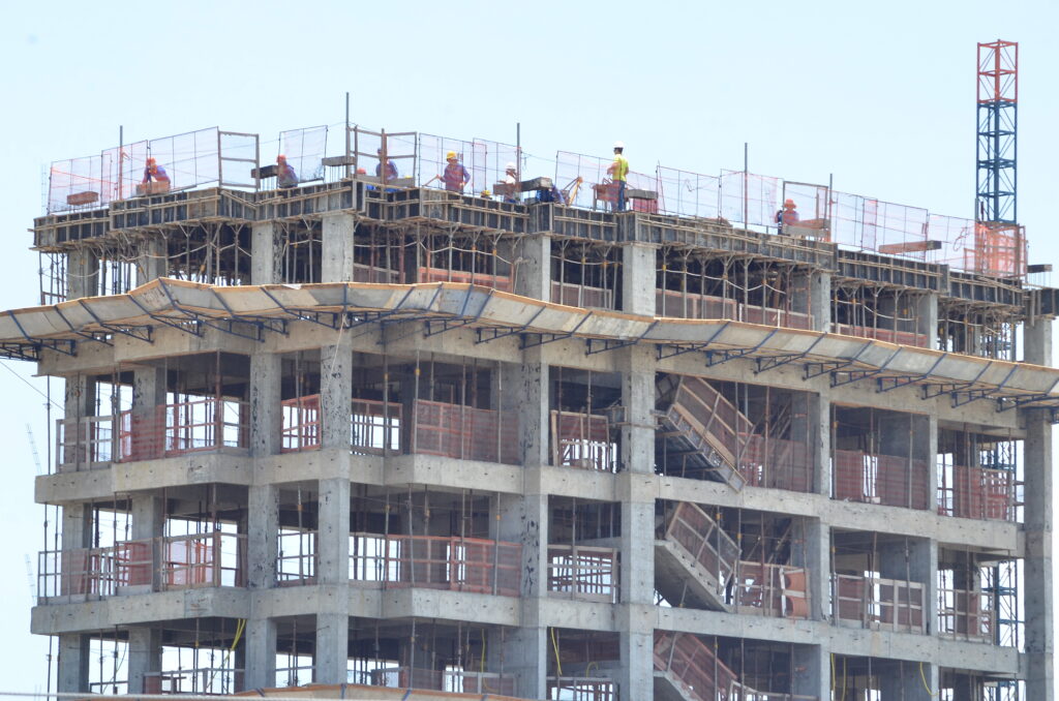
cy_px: 350
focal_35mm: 218
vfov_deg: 6.3
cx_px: 530
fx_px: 6384
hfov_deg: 9.5
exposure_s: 1/250
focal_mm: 145
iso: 500
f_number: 13
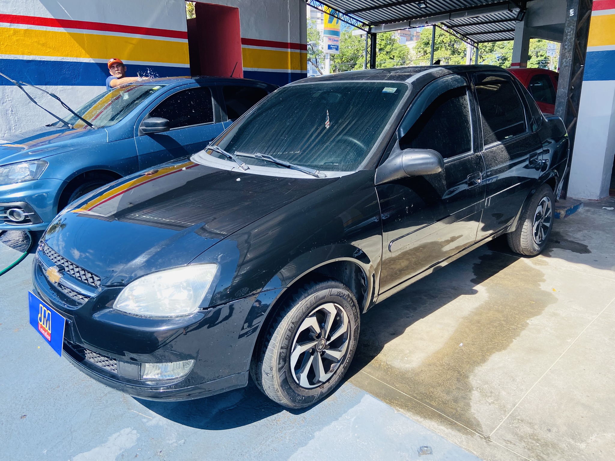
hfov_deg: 67.3
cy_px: 230
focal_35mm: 26
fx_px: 462
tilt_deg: -16.3
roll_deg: +0.4
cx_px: 308
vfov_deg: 53.1
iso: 32
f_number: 1.8
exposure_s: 1/546
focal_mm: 4.25
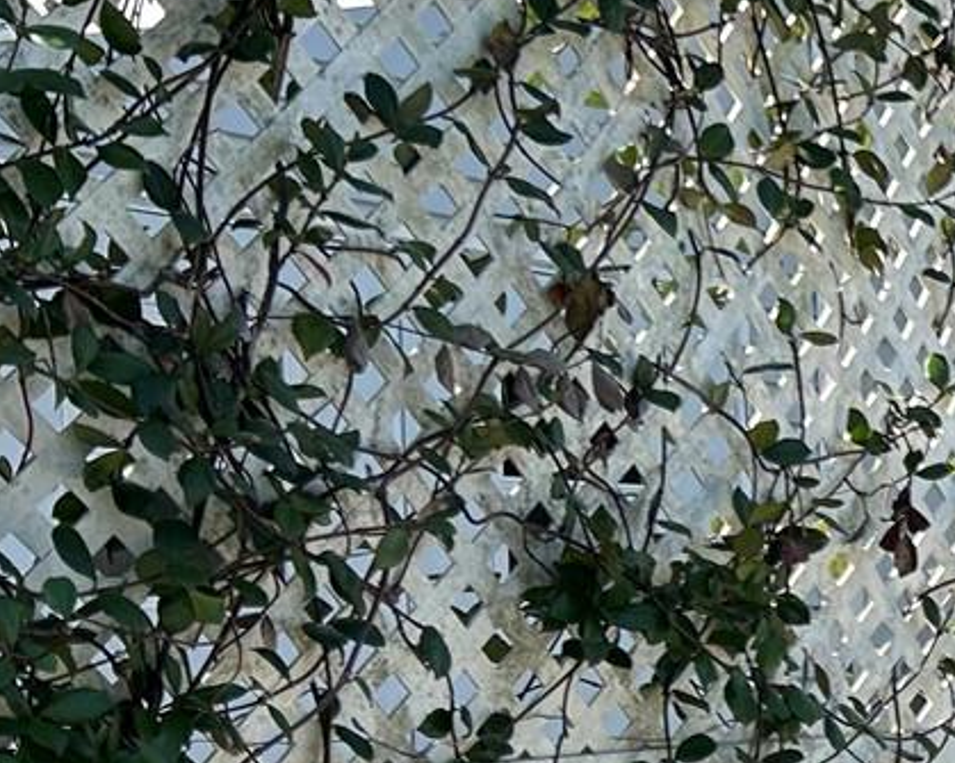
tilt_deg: -5.1
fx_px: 2741
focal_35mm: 97
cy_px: 820
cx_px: 1766
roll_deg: -1.1
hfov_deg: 16.3
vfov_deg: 15.5
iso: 50
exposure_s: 1/1449
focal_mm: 5.7
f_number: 1.5
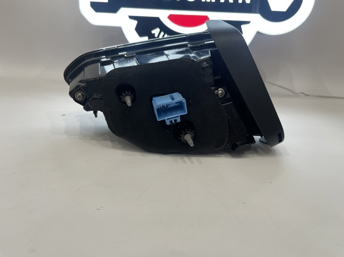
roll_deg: -2.6
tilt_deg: -21.1
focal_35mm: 25
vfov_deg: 54.8
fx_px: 248
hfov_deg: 69.4
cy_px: 128
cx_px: 172
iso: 64
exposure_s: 1/100
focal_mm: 5.1
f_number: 1.6
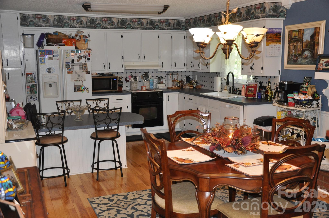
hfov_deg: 49.6
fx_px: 356
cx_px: 164
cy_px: 109
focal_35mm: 39
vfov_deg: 34.1
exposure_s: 1/60
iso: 800
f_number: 4
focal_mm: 26
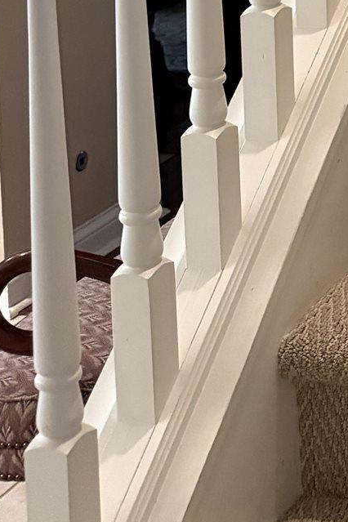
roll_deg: +1.6
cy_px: -270
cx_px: 696
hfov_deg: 13.1
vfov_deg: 19.6
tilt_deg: -2.0
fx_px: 1305
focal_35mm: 90
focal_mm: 6.76
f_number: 1.78
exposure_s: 1/60
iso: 640
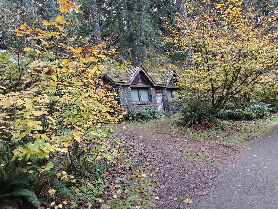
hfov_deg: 73.9
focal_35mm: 23
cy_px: 104
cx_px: 139
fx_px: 185
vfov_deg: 58.9
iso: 64
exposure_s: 1/112
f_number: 1.6
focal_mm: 6.06
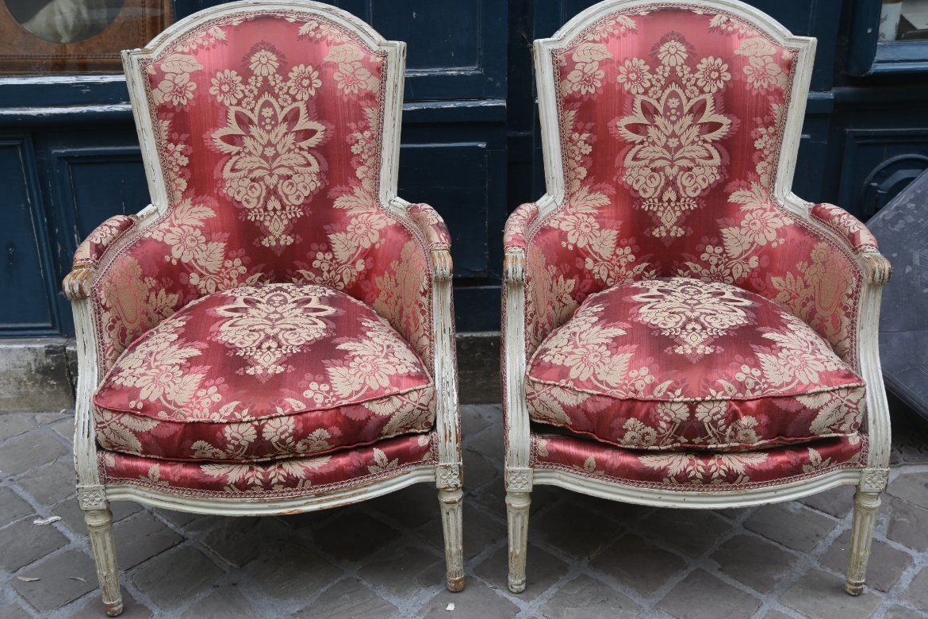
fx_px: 1031
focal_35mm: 40
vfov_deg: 33.4
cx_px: 458
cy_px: 305
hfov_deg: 48.5
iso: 200
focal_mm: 26
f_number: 4.5
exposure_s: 1/250
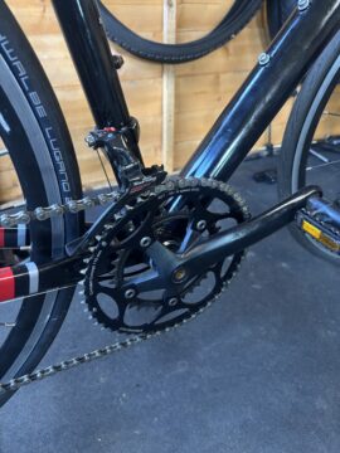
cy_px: 226
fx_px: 340
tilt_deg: -33.1
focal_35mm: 26
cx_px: 170
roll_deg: -0.6
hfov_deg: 53.1
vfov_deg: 67.3
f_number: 1.6
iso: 500
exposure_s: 1/33
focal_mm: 5.96
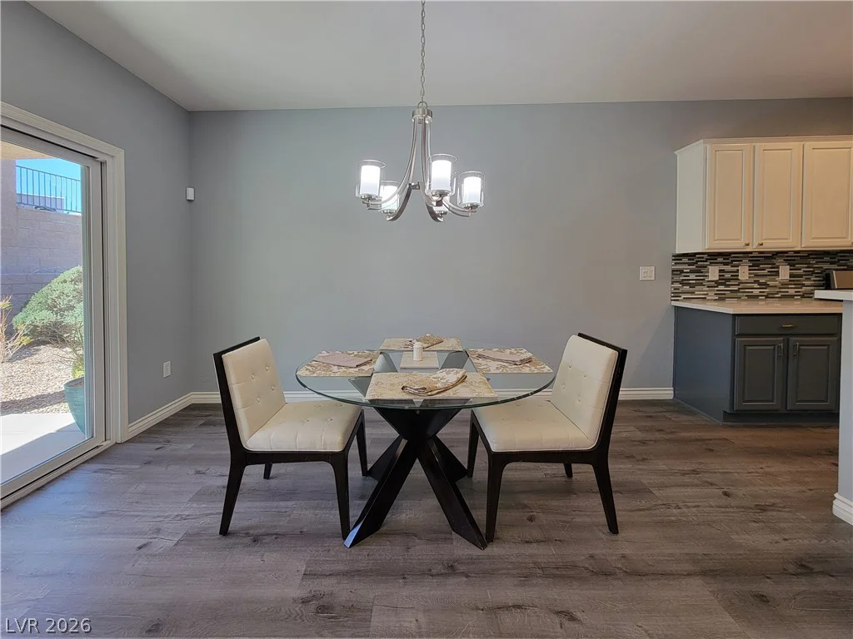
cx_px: 426
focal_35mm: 13
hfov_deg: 106.2
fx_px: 320
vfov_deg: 89.9
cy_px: 320
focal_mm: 2.2
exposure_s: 1/60
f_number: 2.2
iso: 100
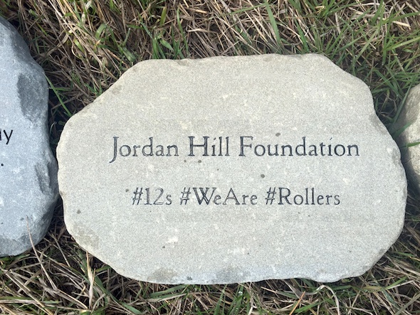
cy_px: 158
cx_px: 210
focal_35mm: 29
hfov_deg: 61.6
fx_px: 352
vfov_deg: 48.3
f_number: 2.2
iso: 32
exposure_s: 1/732
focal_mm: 4.15
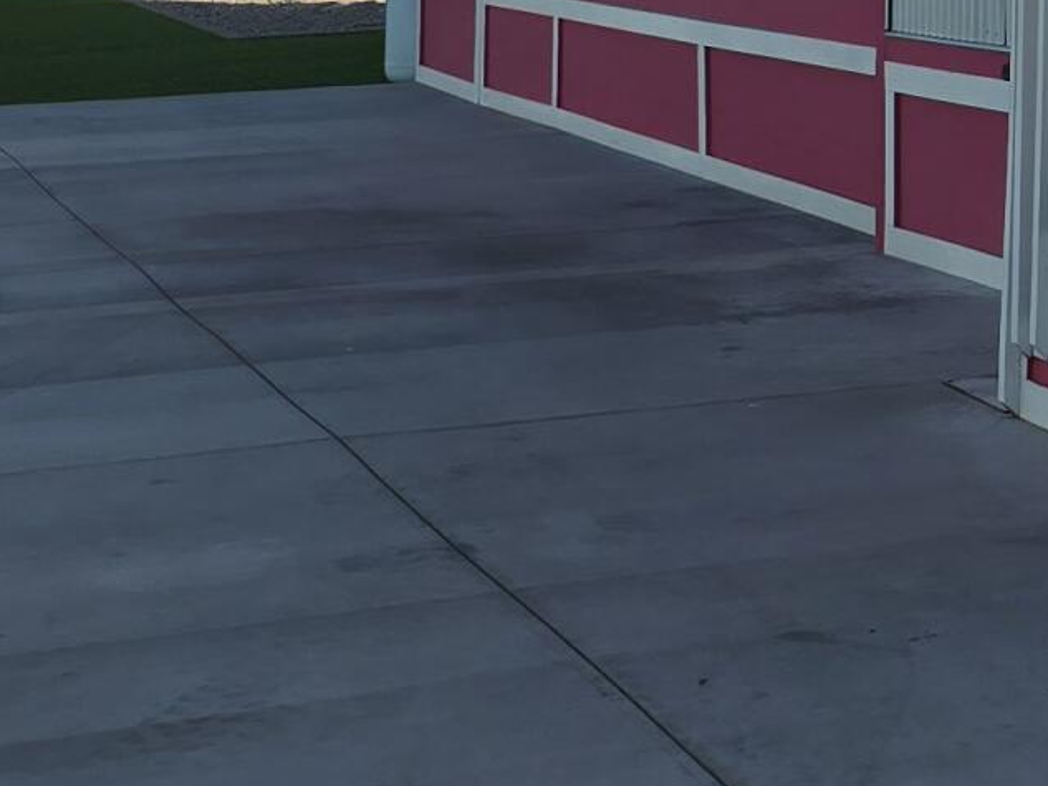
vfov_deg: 12.8
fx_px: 3301
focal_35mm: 109
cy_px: -430
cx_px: 1606
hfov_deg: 16.4
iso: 12
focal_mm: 6.3
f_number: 1.7
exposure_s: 1/598
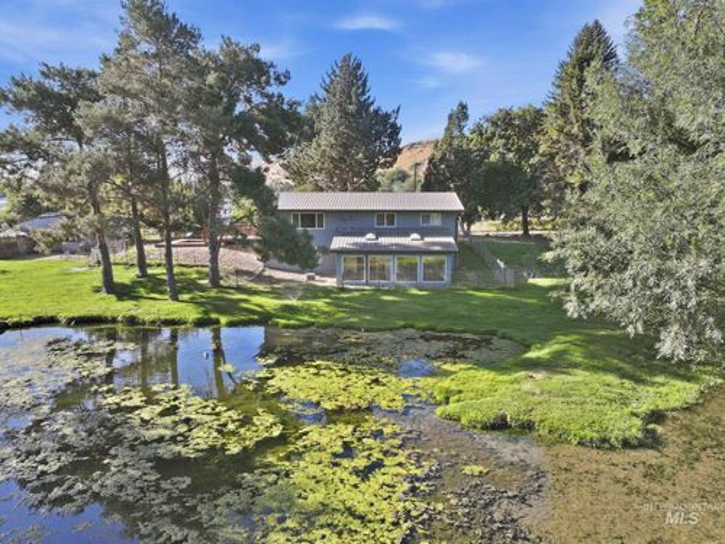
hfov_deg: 71.6
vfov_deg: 56.8
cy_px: 272
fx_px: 503
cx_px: 362
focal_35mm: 24
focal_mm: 12.3
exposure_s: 1/1250
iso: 260
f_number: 2.8
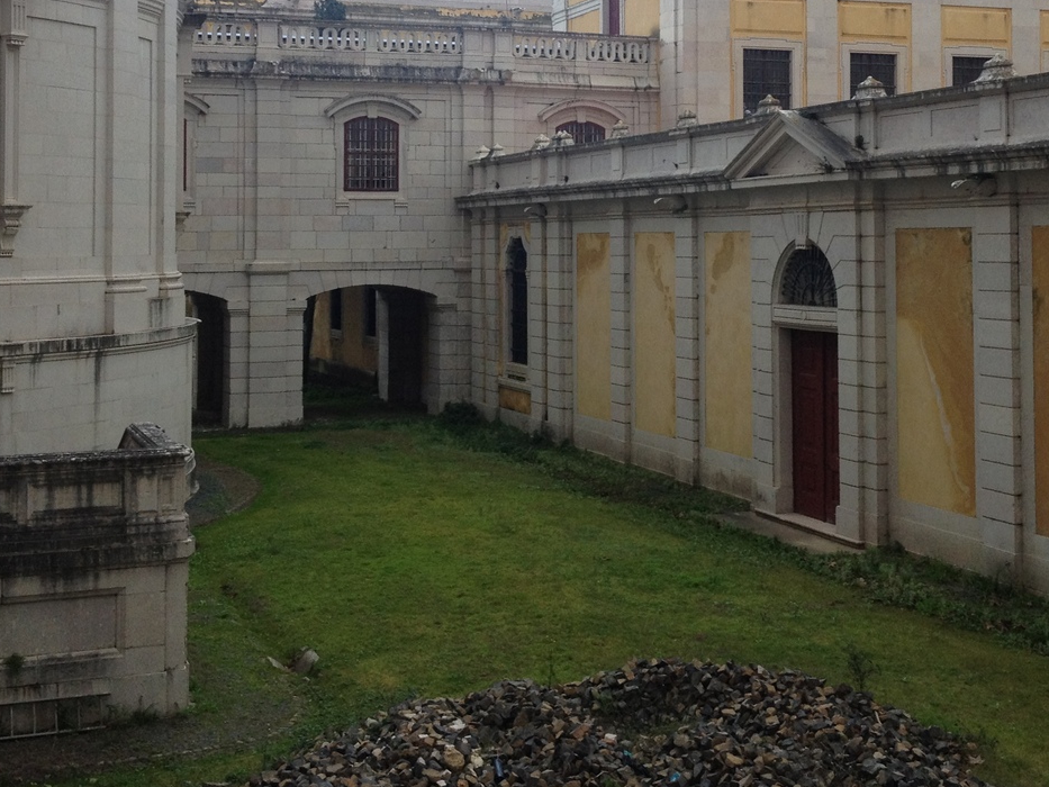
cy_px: 206
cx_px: 620
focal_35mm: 60
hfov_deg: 32.1
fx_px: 1818
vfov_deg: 24.2
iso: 80
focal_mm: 4.28
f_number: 2.4
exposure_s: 1/120
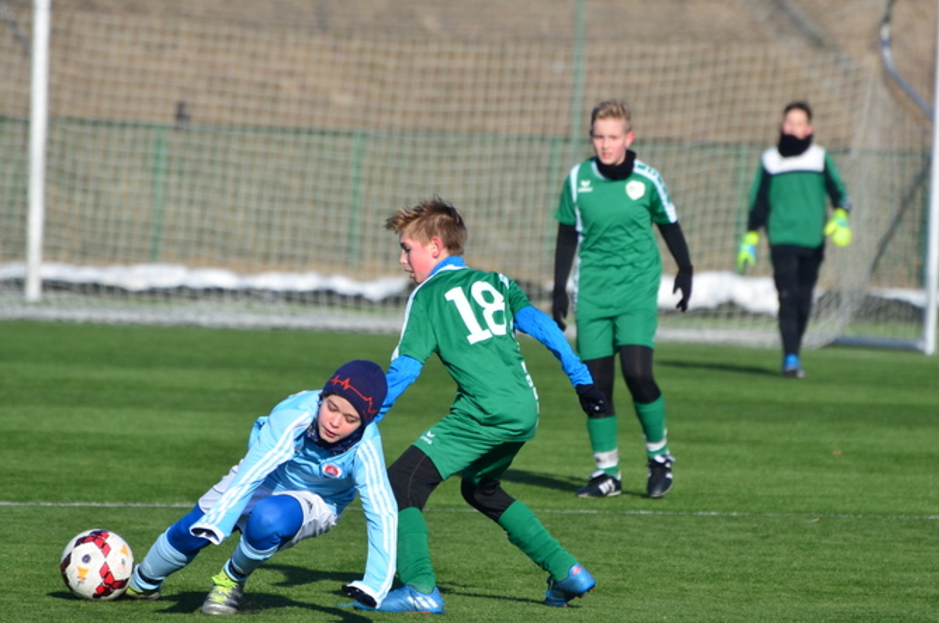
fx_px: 12629
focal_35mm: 485
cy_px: 326
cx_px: 523
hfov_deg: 4.3
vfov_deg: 2.8
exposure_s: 1/2500
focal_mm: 270
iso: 500
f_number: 6.3
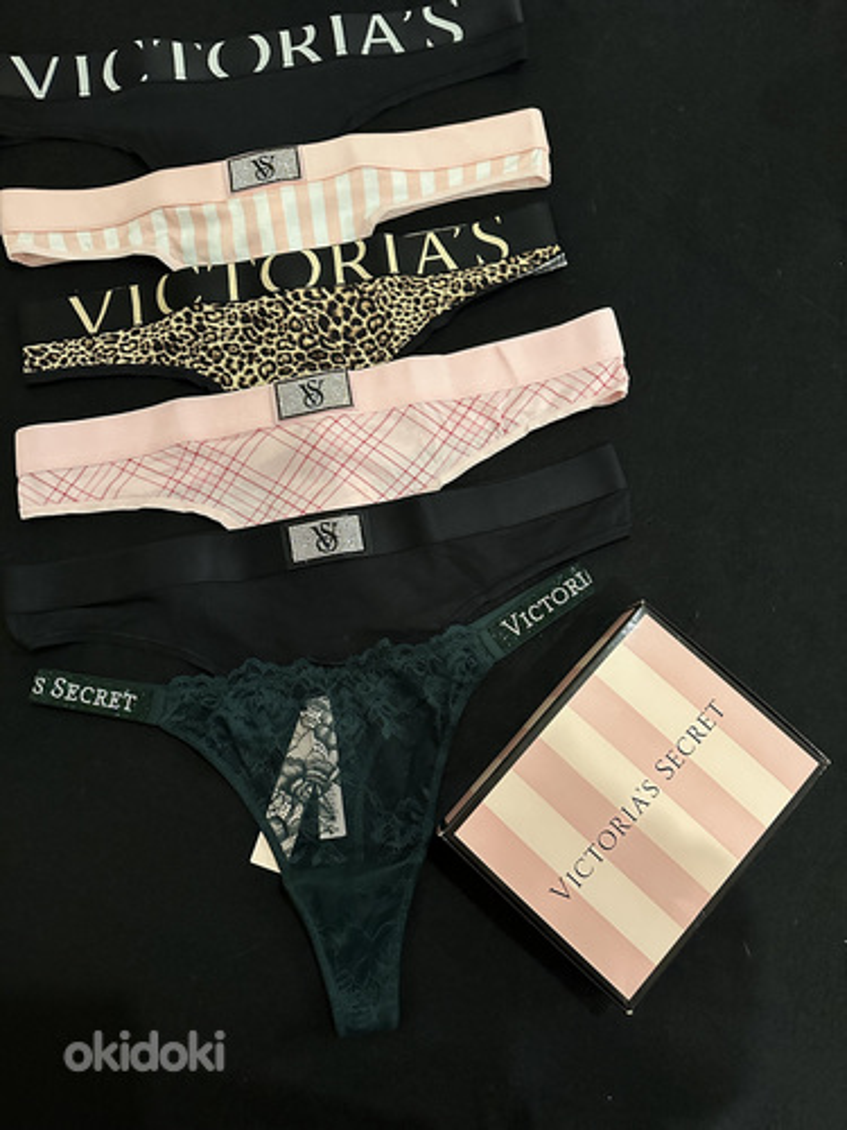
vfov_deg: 71.6
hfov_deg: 56.8
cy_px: 565
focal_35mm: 24
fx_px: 783
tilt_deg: -82.0
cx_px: 424
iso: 800
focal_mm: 6.86
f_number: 1.78
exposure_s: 1/50
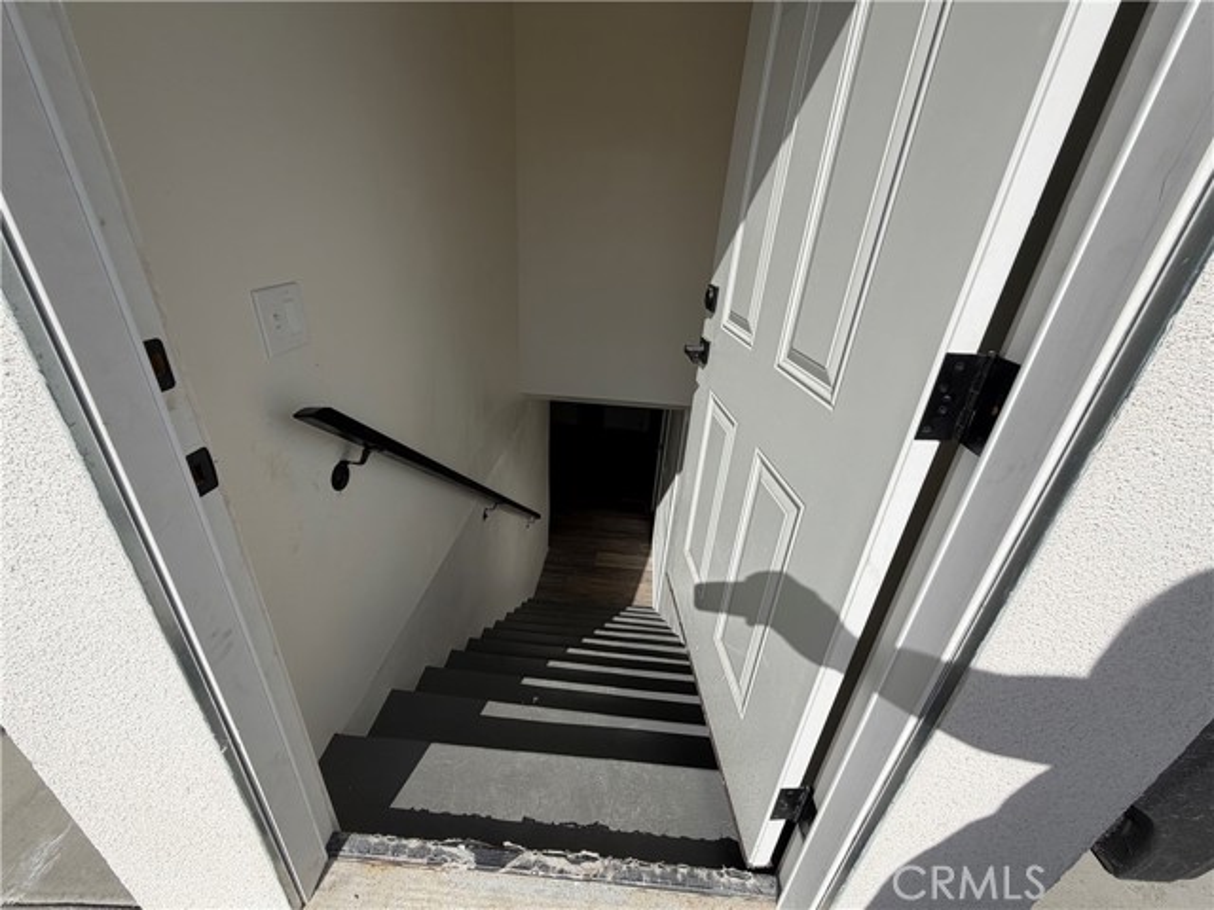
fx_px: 491
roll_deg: -2.6
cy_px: 455
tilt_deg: -23.0
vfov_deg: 85.7
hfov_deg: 102.1
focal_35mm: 14
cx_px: 607
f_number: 2.2
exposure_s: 1/1167
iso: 20
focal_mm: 2.22
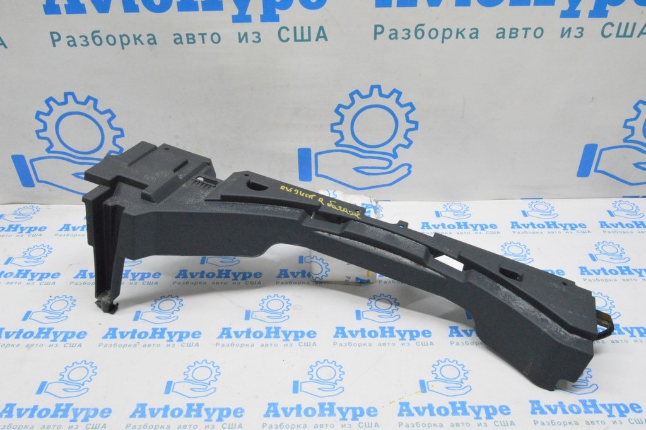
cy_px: 215
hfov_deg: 57.3
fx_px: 592
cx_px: 323
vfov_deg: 39.9
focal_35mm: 33
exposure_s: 1/20
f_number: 20
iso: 6400
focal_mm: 22
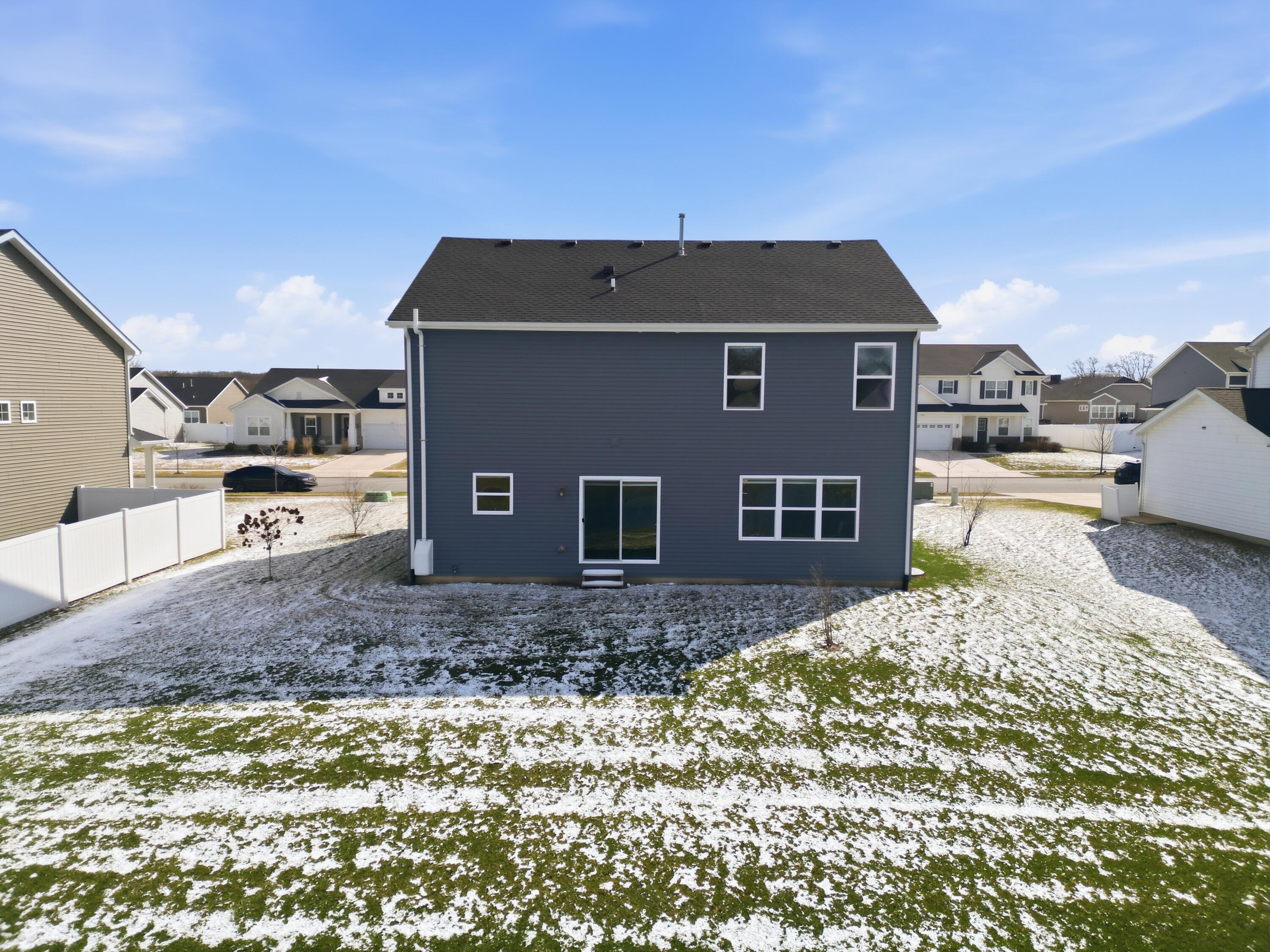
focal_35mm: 24
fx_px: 881
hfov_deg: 71.6
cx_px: 635
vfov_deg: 56.8
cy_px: 476
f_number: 1.7
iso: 150
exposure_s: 1/6000
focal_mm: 6.7
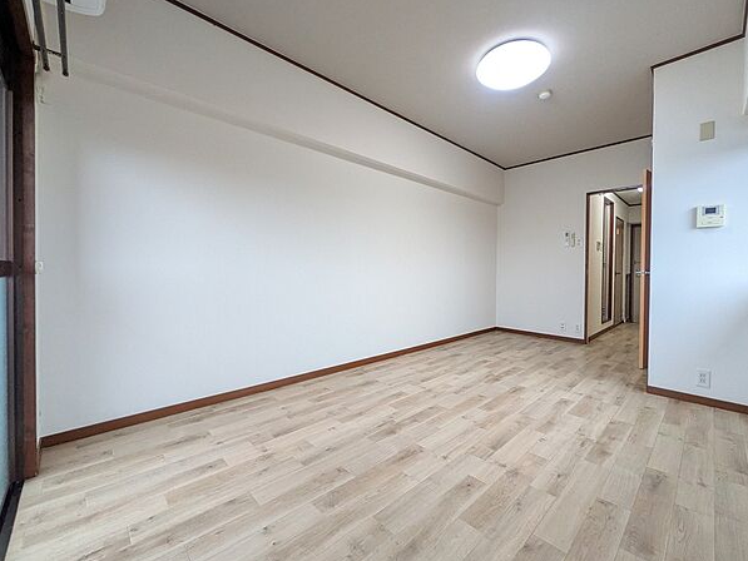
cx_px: 396
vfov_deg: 81.8
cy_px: 274
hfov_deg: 98.0
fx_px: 324
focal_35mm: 15
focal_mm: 1.83
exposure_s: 1/120
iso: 194
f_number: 2.2
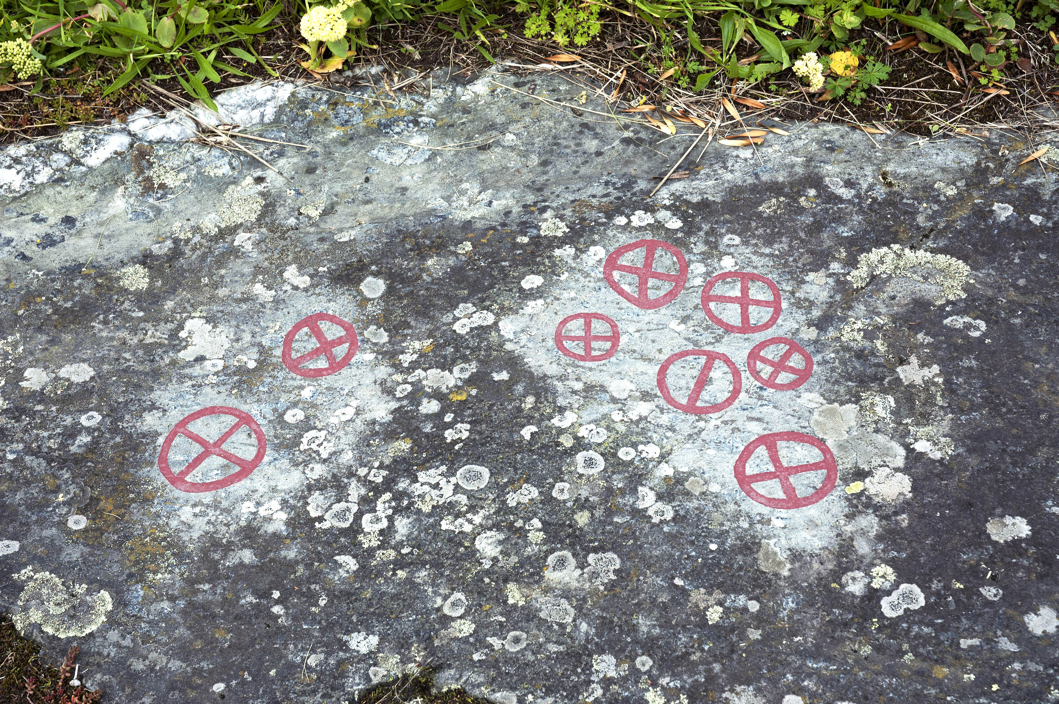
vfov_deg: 22.6
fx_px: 1763
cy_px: 352
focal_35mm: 60
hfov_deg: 33.4
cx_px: 530
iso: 200
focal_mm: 40
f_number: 6.3
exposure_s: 1/160
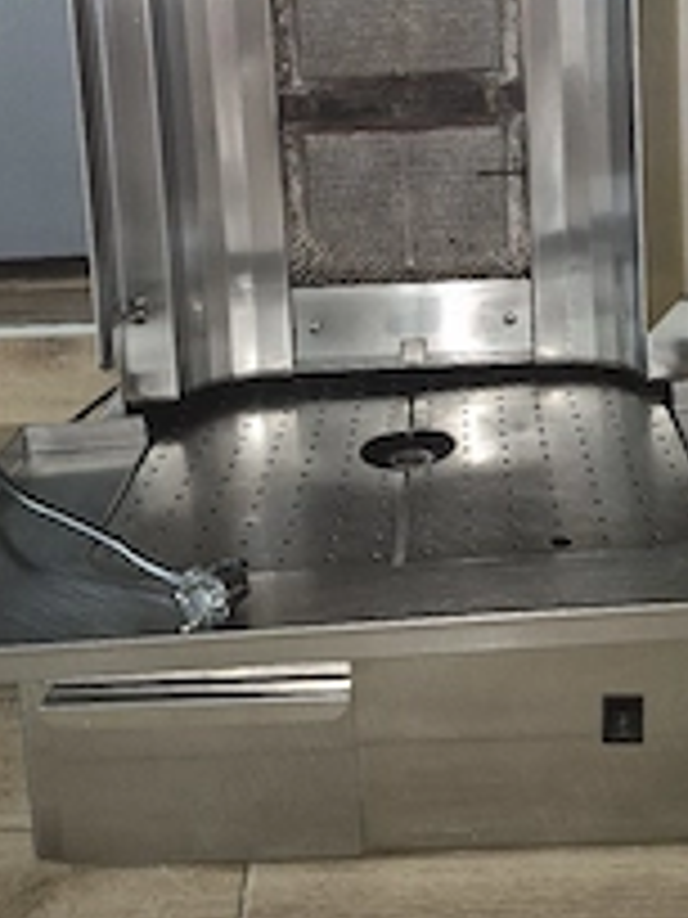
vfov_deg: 38.9
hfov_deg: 32.1
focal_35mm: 45
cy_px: 81
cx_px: 418
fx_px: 1193
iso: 250
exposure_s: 1/10
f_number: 1.8
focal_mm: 5.4
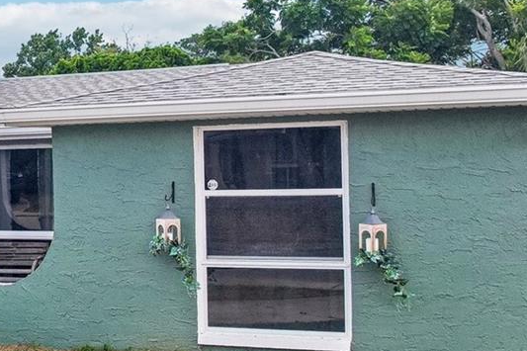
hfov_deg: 28.9
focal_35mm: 66
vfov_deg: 20.5
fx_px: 966
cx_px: 23
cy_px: 102
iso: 400
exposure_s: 1/800
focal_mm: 8.4
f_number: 2.8
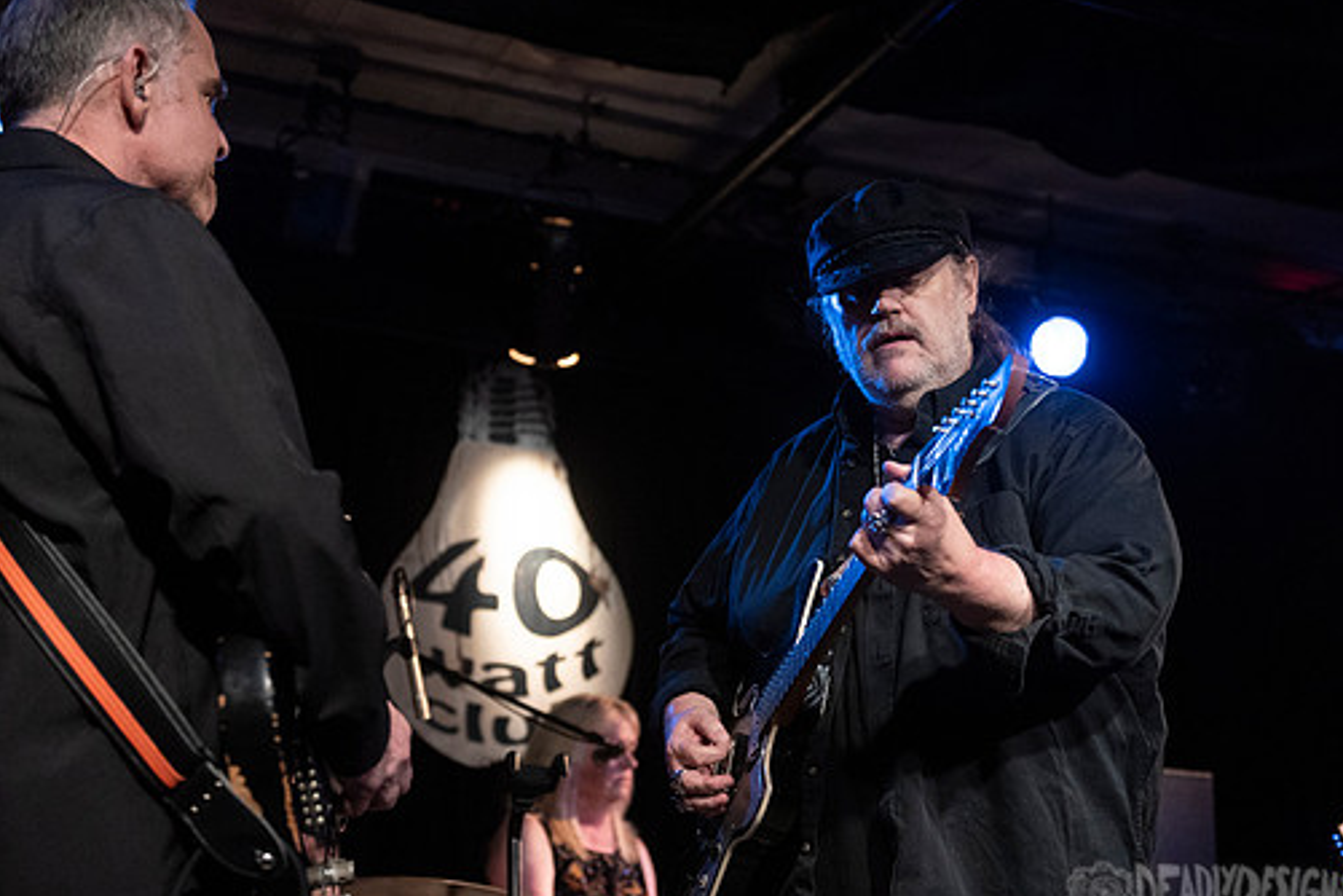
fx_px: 2052
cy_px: 473
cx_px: 665
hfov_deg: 36.2
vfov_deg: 24.6
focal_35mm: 55
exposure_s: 1/100
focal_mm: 44
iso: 2500
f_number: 3.2
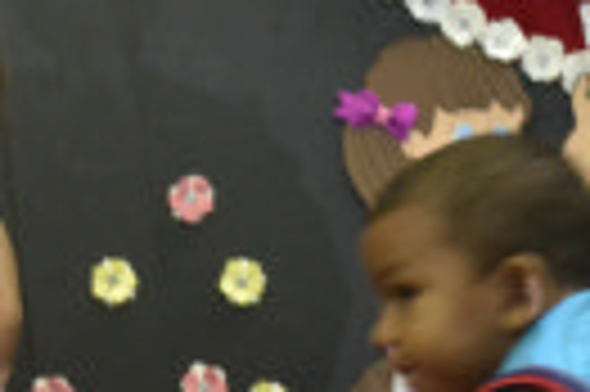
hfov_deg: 10.8
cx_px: -288
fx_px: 2995
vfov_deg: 7.4
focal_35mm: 183
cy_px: 421
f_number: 4.5
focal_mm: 32
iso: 3200
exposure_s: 1/20
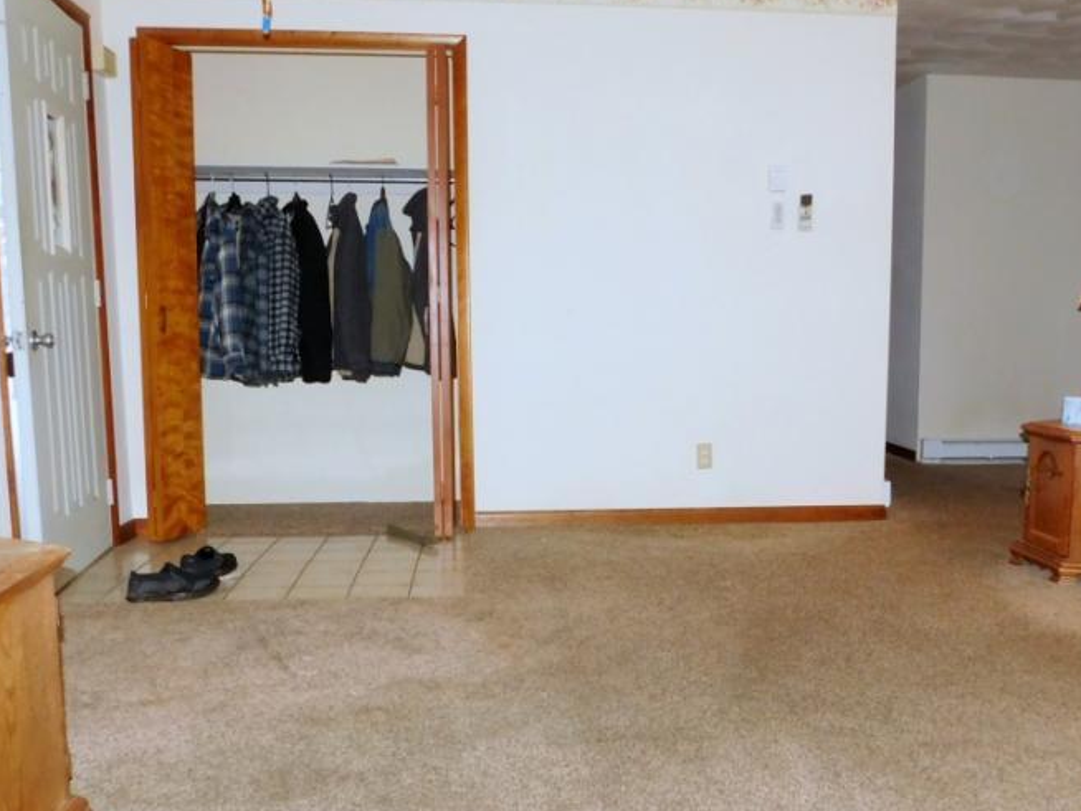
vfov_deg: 39.5
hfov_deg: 51.2
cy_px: 481
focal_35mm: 36
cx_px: 620
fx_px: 1125
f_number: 3
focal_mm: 4
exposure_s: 1/30
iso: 280
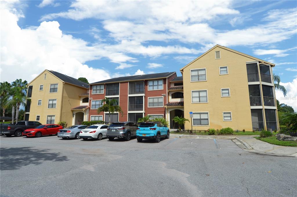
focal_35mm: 18
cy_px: 98
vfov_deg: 67.2
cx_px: 148
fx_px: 148
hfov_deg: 90.1
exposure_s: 1/250
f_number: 8
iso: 100
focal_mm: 12
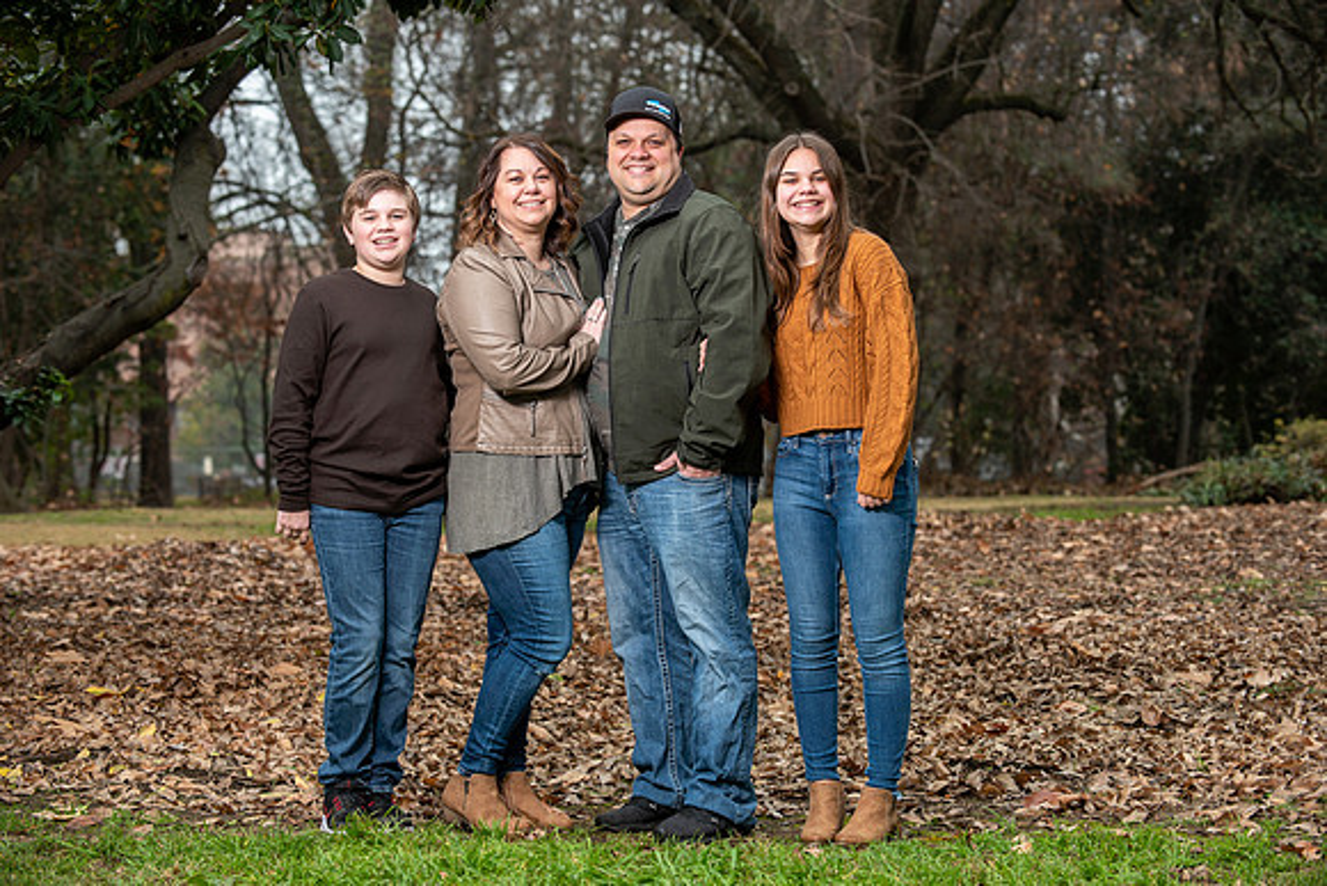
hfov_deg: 23.6
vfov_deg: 15.9
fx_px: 3171
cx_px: 664
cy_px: 443
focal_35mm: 86
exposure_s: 1/125
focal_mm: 86
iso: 200
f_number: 4
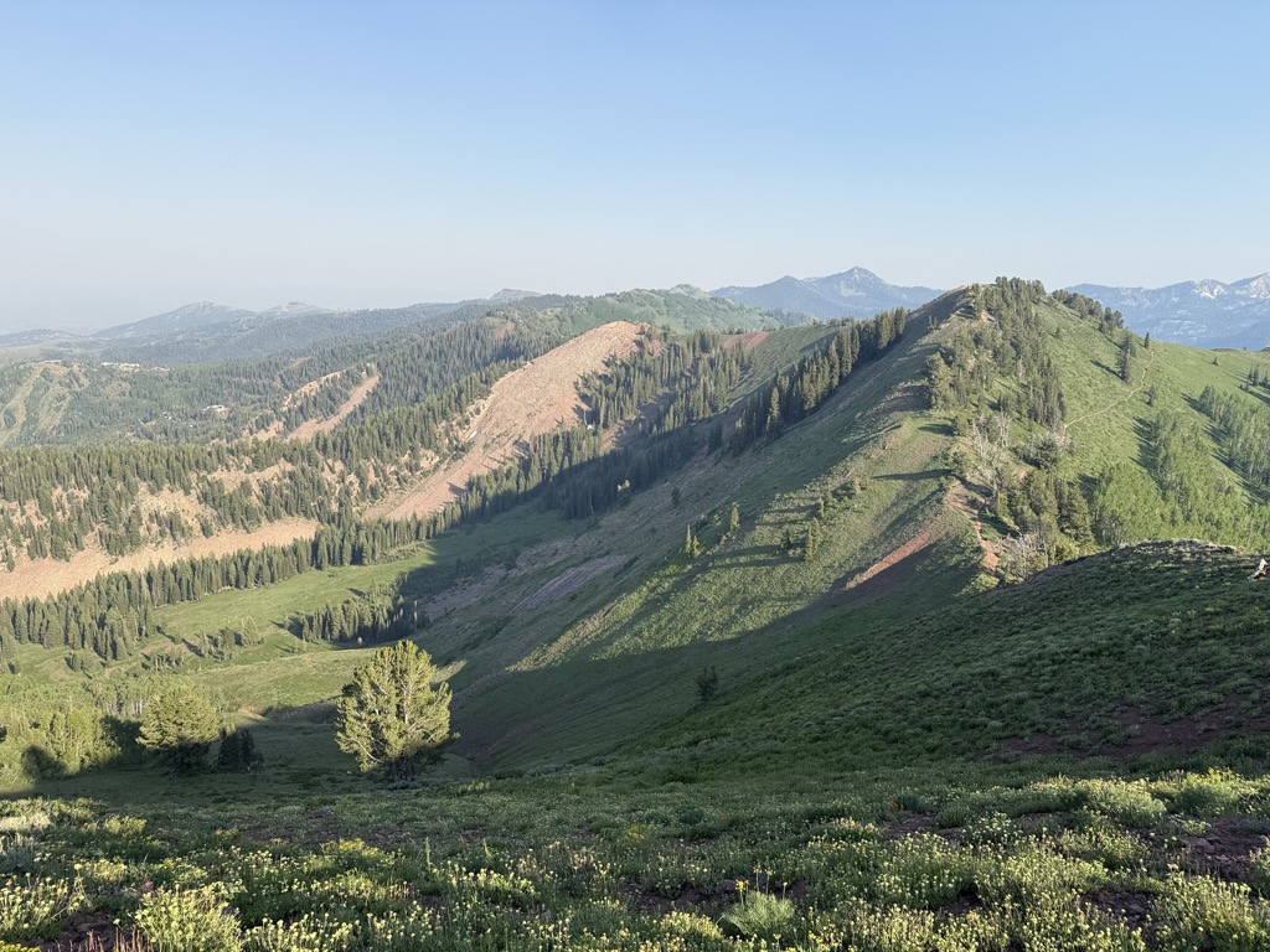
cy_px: 476
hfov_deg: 71.6
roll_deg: -0.3
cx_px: 635
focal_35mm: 24
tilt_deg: -12.2
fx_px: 881
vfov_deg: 56.8
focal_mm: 6.76
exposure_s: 1/3021
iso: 80
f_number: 1.78
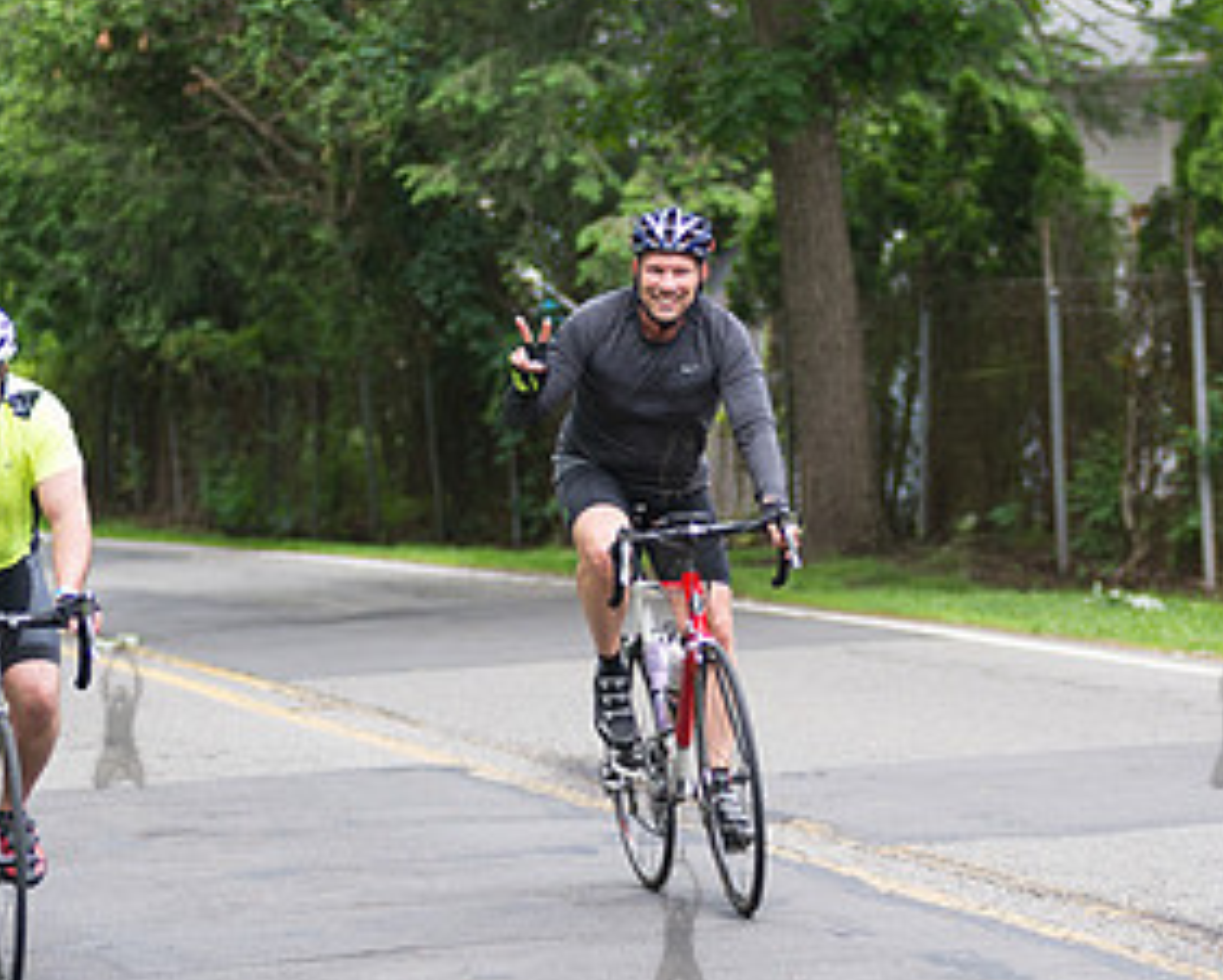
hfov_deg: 11.6
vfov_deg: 9.3
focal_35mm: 166
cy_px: 501
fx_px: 6013
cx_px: 677
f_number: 2.8
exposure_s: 1/800
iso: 640
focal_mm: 86
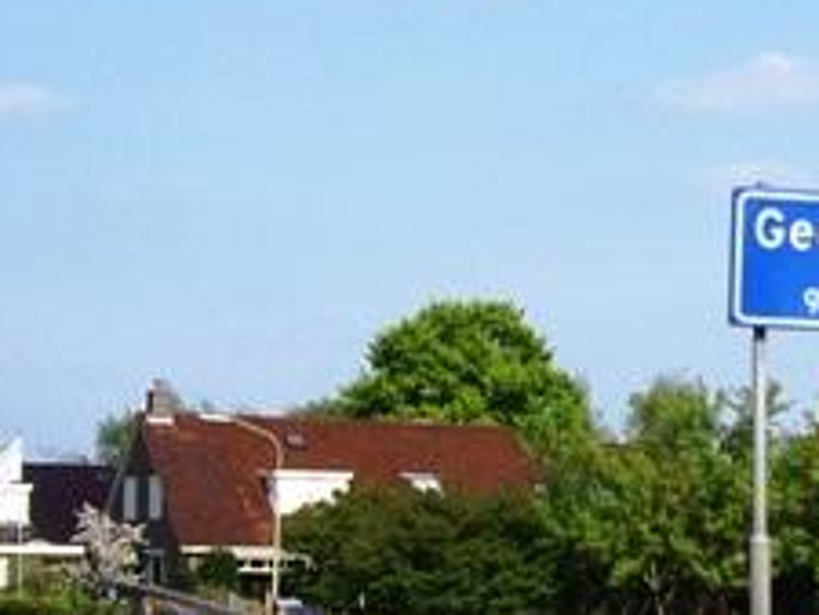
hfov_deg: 18.1
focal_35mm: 108
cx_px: 557
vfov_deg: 13.7
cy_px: 309
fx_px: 2557
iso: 64
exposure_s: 1/125
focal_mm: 7.9
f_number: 8
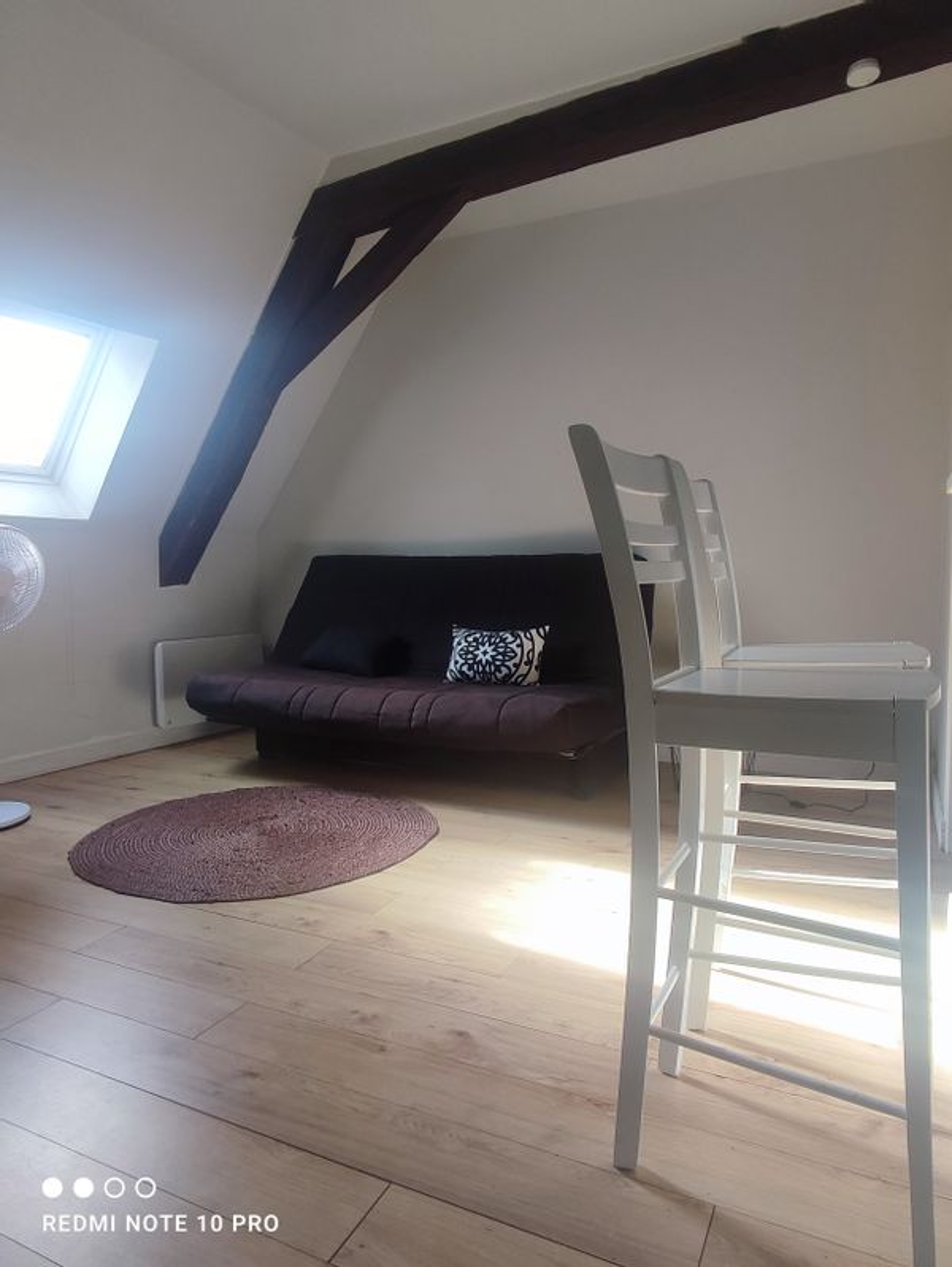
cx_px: 476
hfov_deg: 78.2
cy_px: 634
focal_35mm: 16
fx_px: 586
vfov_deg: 94.5
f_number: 2.2
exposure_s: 1/100
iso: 52
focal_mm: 1.65
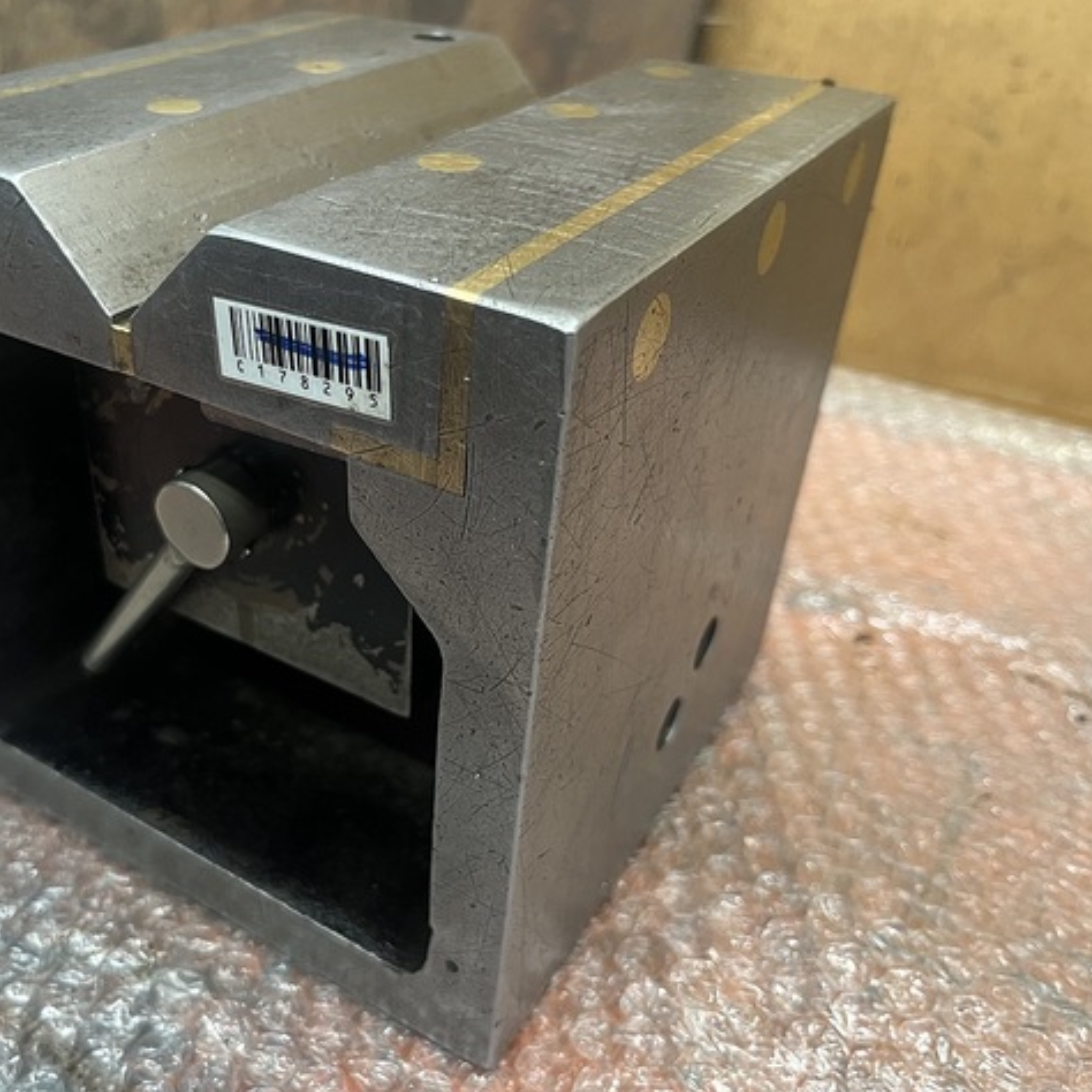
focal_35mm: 31
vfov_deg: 52.5
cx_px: 419
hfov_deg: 52.1
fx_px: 1106
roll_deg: -1.4
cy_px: 548
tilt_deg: -34.5
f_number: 1.6
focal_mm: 5.1
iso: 200
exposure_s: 1/50
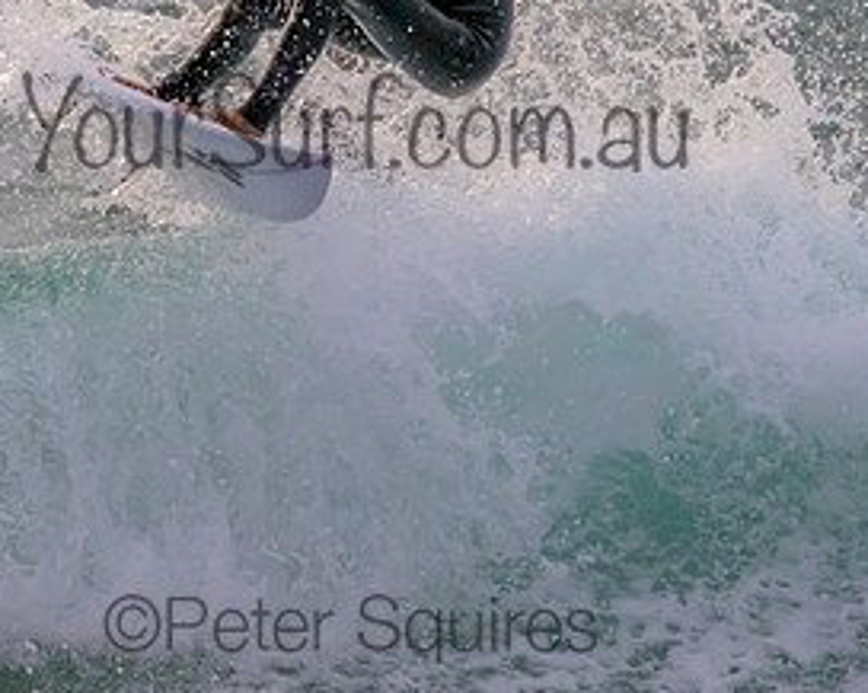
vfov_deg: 1.0
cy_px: 94
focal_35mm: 1603
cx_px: 351
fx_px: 41136
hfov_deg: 1.2
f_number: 11
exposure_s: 1/2000
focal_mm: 800
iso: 7200
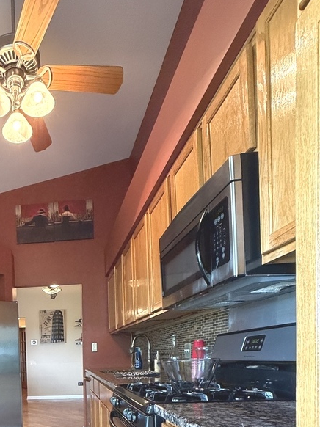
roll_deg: +2.1
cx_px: 32
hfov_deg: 47.6
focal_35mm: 26
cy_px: 371
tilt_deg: -1.8
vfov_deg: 59.1
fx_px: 321
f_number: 2.2
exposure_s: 1/60
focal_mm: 2.22
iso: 500
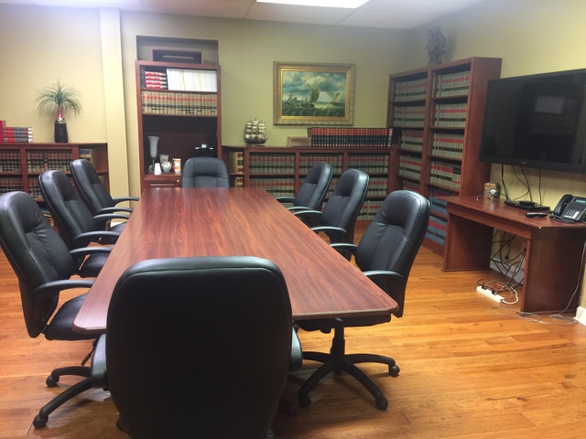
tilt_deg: -10.9
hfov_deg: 61.7
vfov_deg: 48.2
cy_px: 220
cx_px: 293
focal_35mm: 29
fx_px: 491
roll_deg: -1.0
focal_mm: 4.15
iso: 80
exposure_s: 1/4
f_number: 2.2
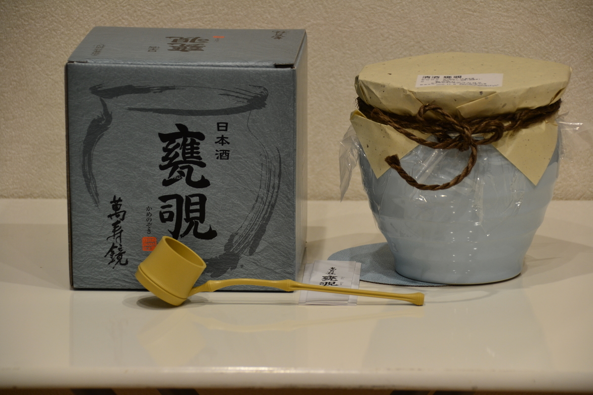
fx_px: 2965
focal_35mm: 180
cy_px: 198
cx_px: 296
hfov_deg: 11.4
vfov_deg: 7.6
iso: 400
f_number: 5.6
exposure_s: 1/20
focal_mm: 120
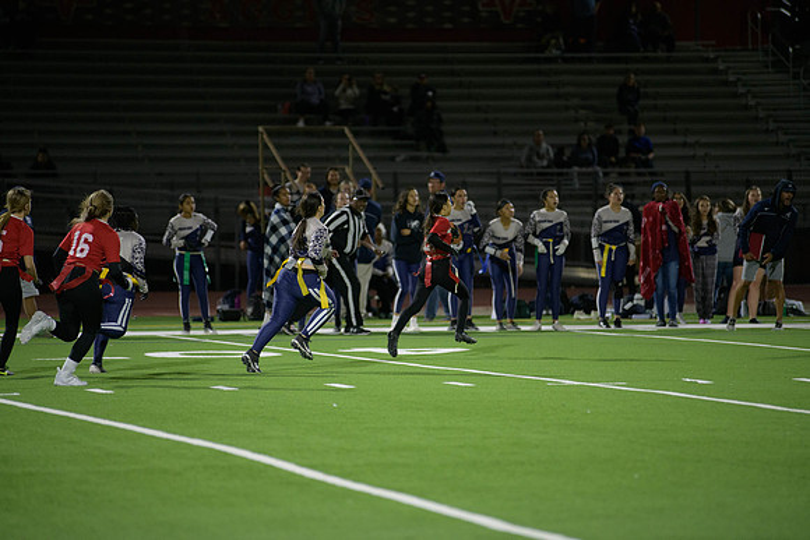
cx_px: 405
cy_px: 270
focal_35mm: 200
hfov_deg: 10.3
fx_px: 4501
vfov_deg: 6.9
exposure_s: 1/640
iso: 2800
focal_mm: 200
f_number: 2.8
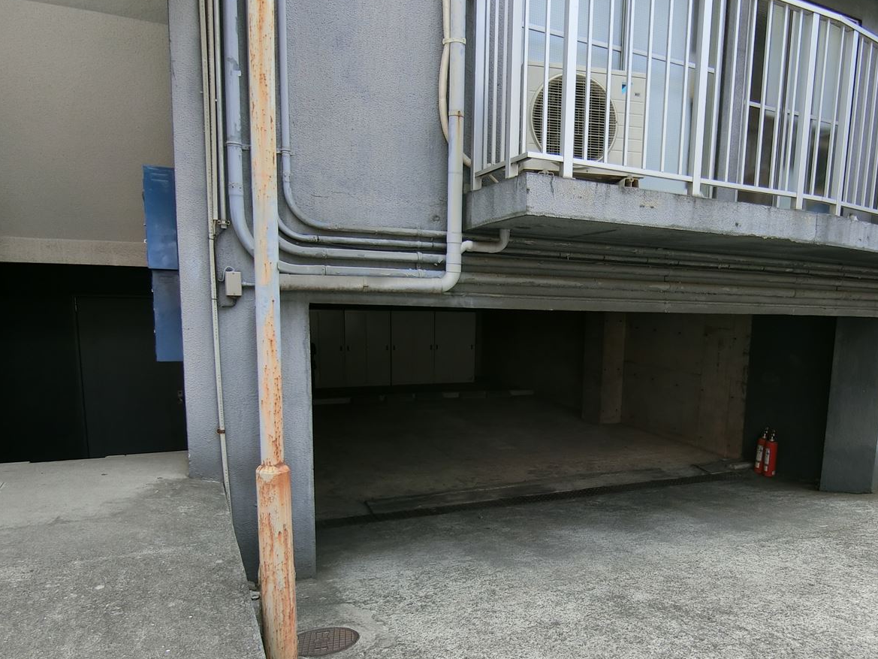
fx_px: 660
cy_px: 404
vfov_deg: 52.6
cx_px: 550
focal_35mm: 26
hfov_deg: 66.3
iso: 80
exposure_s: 1/400
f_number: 2.7
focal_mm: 4.06
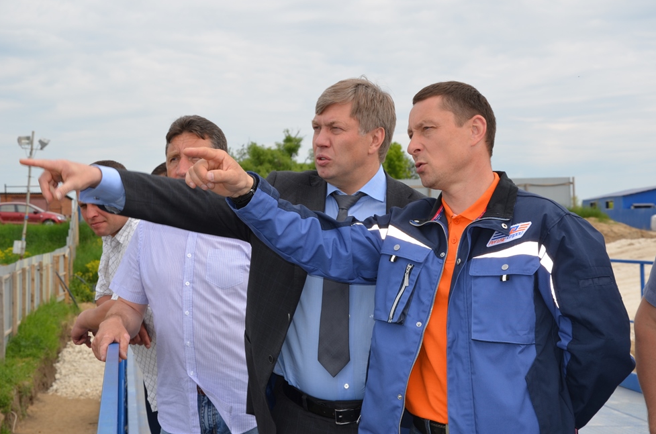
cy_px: 207
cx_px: 322
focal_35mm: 66
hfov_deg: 30.6
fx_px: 1200
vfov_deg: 20.5
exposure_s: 1/200
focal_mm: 42
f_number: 9
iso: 100
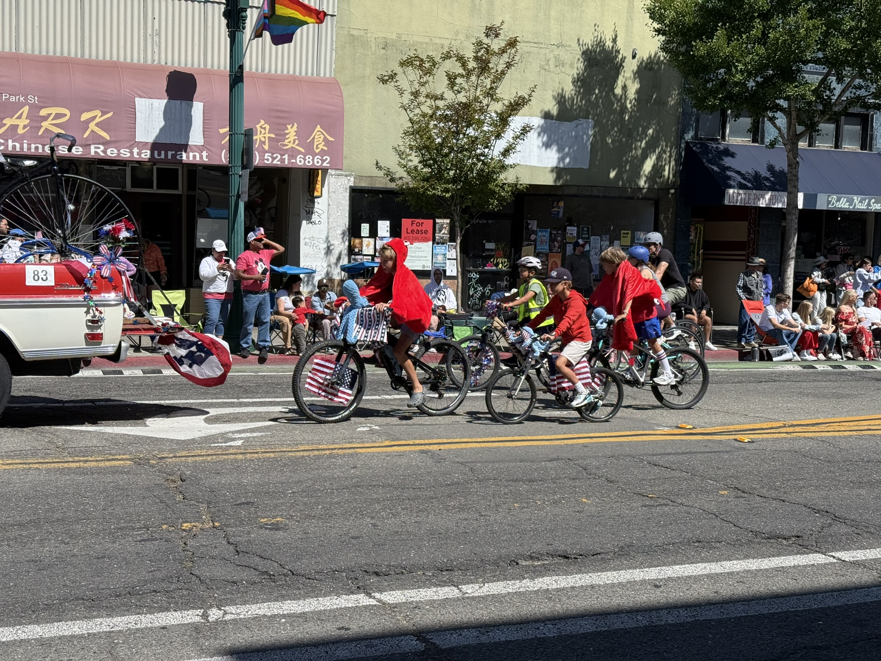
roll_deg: -1.4
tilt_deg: -4.0
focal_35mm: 48
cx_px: 440
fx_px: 1222
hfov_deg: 39.7
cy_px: 330
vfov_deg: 30.3
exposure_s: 1/4329
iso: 64
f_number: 1.78
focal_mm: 6.76
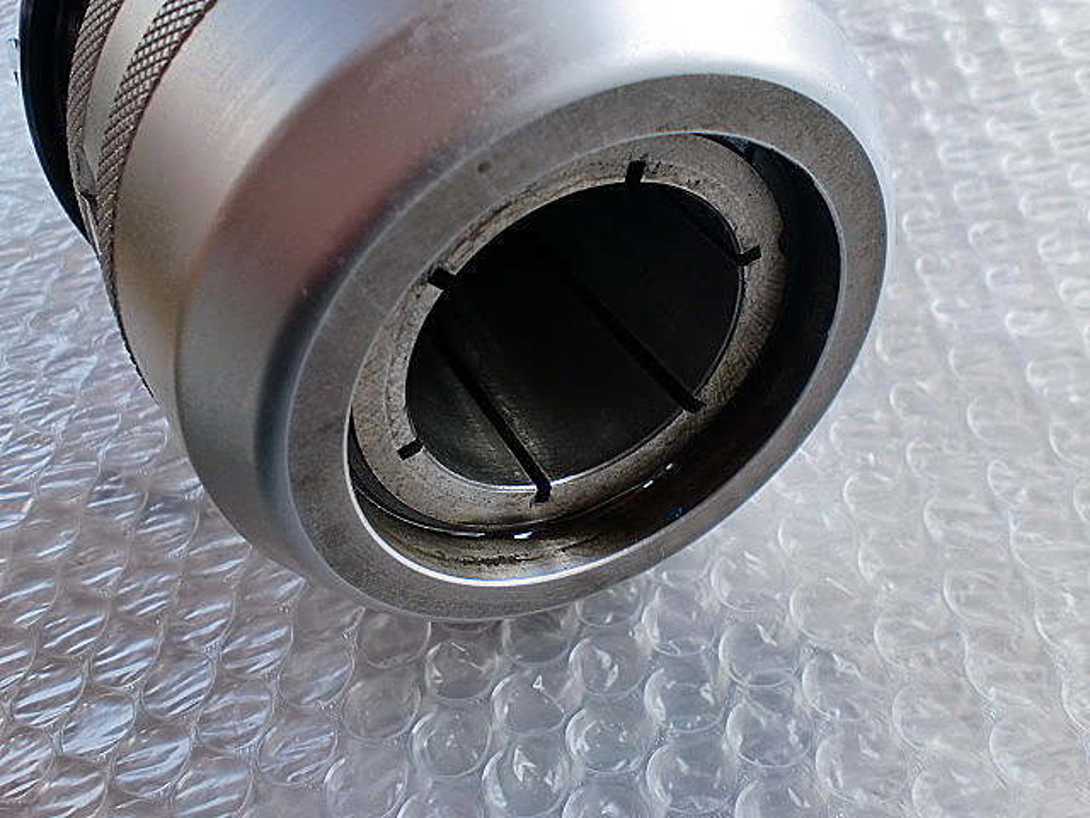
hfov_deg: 52.6
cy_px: 409
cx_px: 545
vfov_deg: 40.7
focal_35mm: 35
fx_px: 1102
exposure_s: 1/100
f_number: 3.1
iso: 64
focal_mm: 6.3
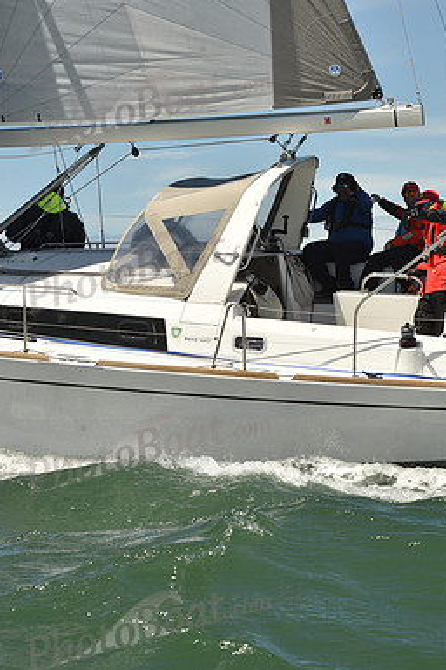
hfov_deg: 11.0
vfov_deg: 16.5
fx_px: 2304
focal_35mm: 124
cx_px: 362
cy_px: 334
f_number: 13
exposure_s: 1/800
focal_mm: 82
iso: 320
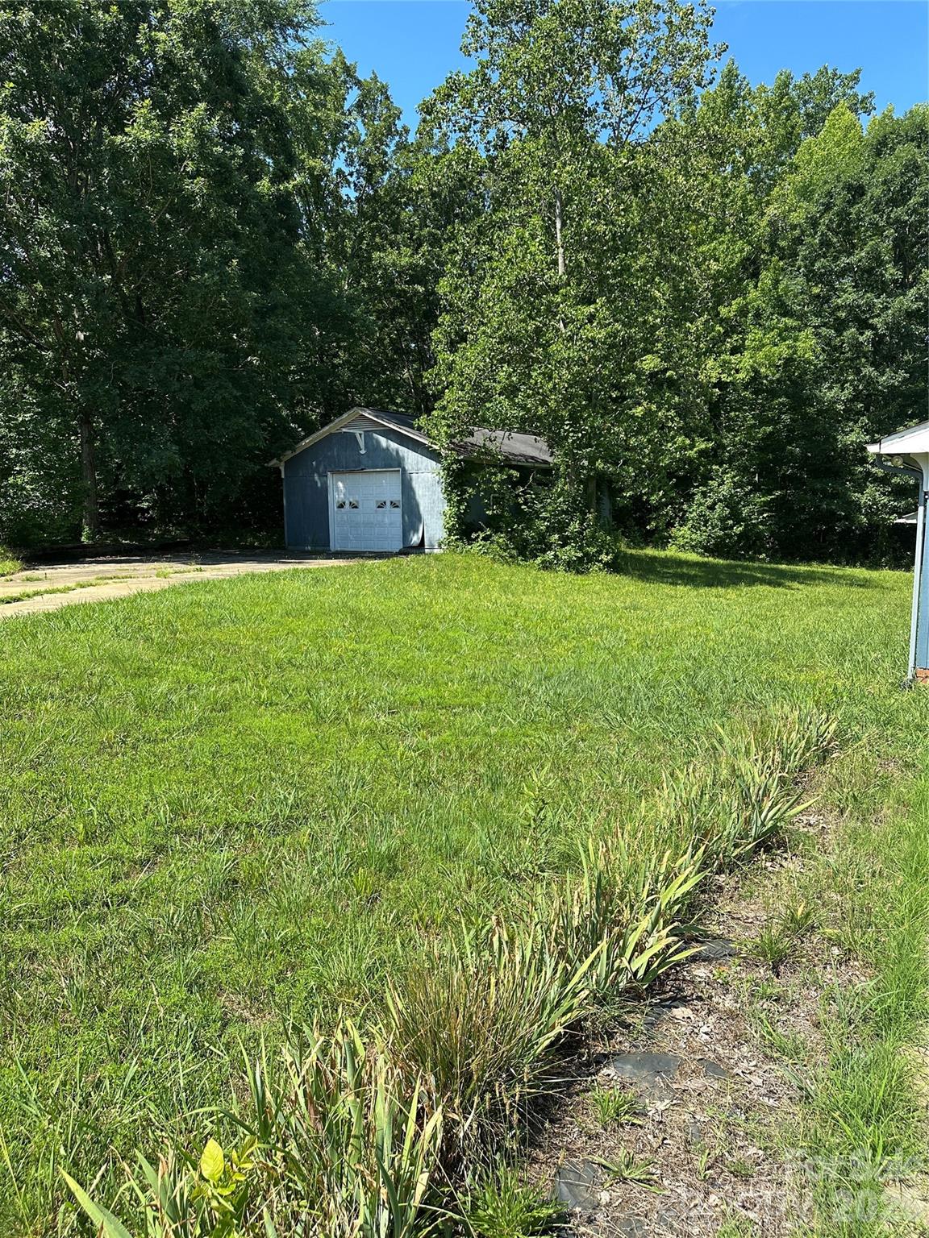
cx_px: 464
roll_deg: -0.3
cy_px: 619
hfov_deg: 56.8
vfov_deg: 71.6
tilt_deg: -7.6
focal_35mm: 24
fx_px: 859
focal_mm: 6.86
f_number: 1.78
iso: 80
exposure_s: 1/2299
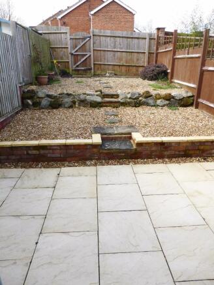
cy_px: 142
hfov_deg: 54.9
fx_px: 206
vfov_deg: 69.4
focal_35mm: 25
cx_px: 107
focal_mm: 4.3
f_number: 3.3
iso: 100
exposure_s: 1/320
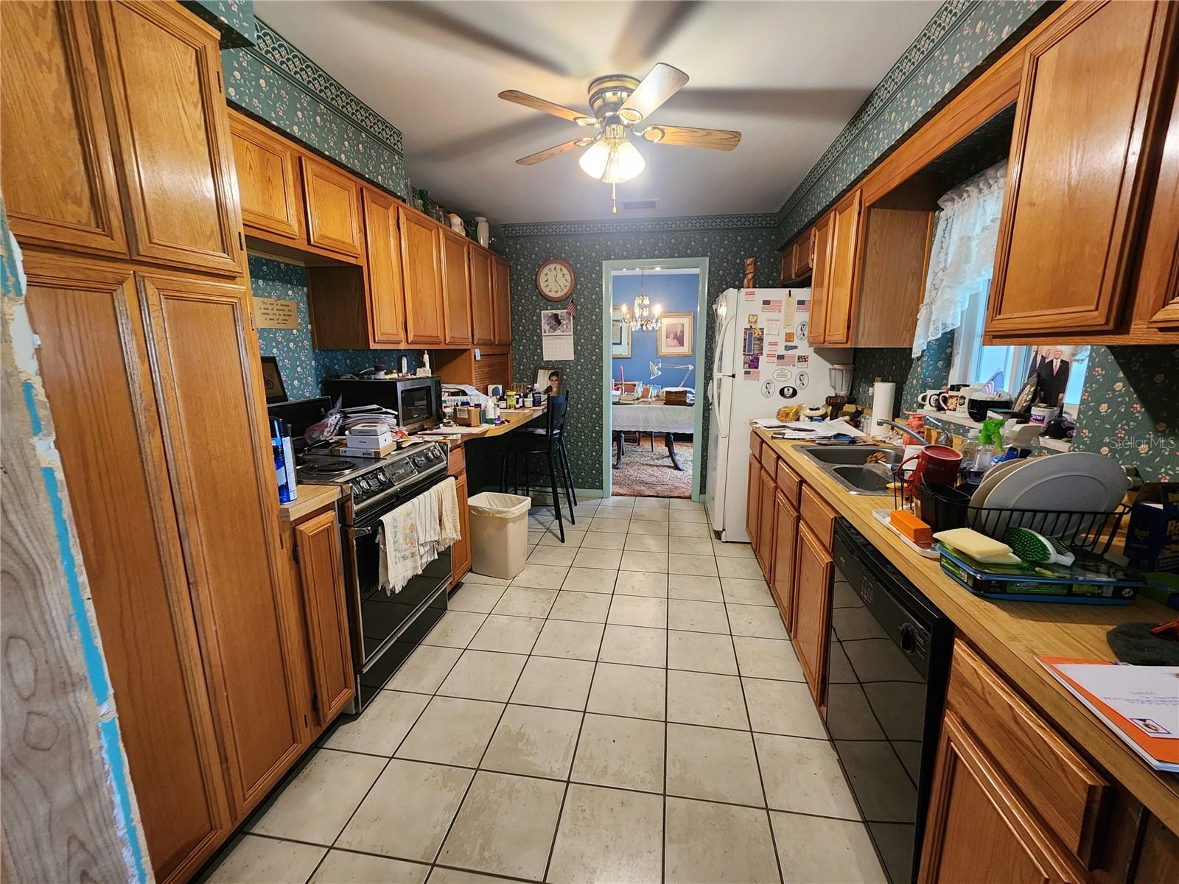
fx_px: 443
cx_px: 590
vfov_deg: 89.9
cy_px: 442
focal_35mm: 13
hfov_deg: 106.2
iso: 400
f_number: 2.2
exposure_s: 1/30
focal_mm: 2.2
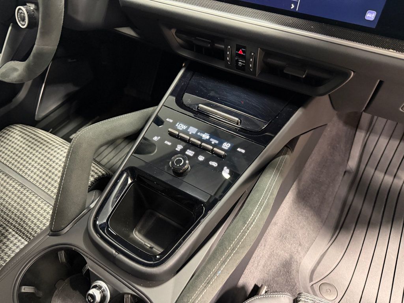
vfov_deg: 56.8
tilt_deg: -51.0
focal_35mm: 24
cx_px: 202
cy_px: 152
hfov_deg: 71.6
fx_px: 280
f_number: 1.78
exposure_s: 1/40
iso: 1000
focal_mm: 6.76
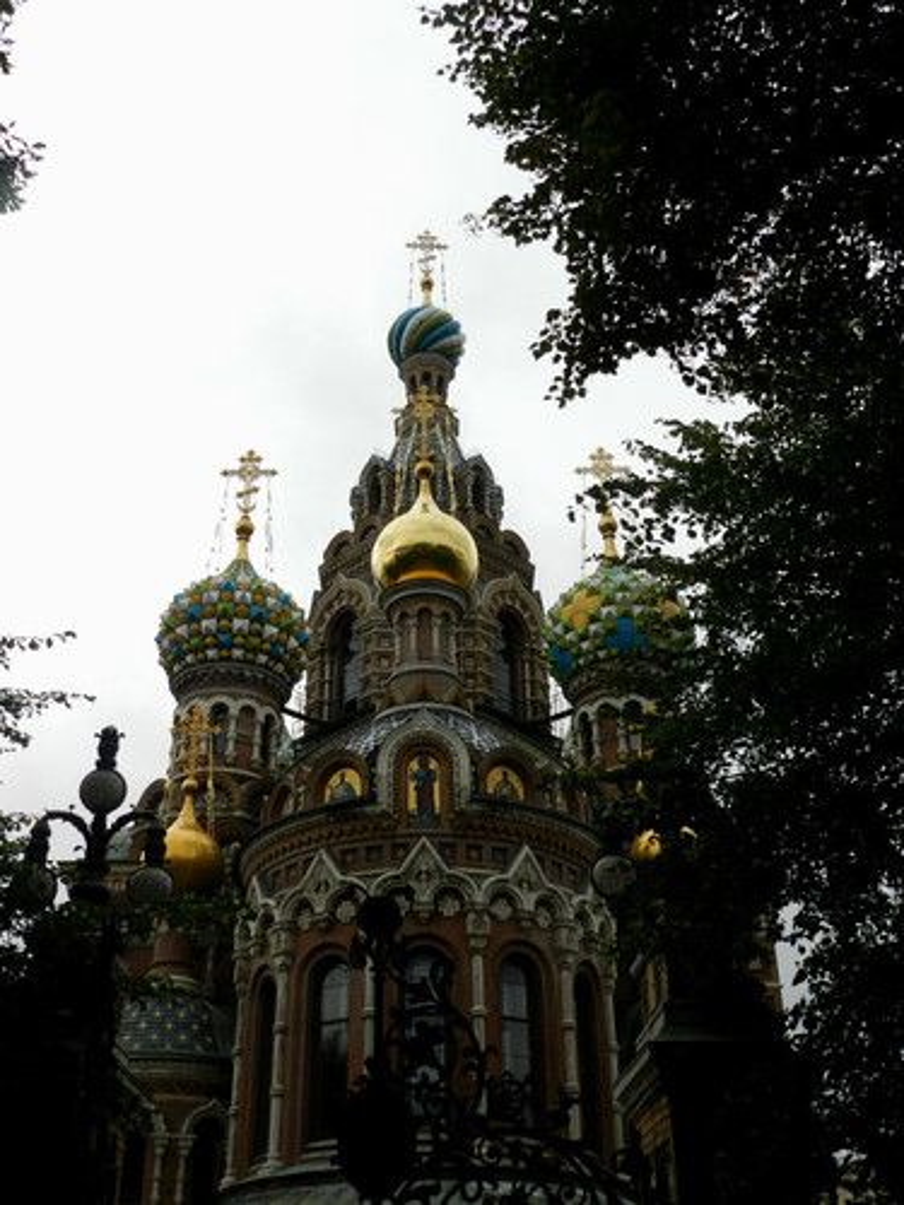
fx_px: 1323
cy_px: 602
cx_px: 452
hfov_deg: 37.7
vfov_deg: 49.0
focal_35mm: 38
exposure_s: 1/640
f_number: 4
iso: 160
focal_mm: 6.7
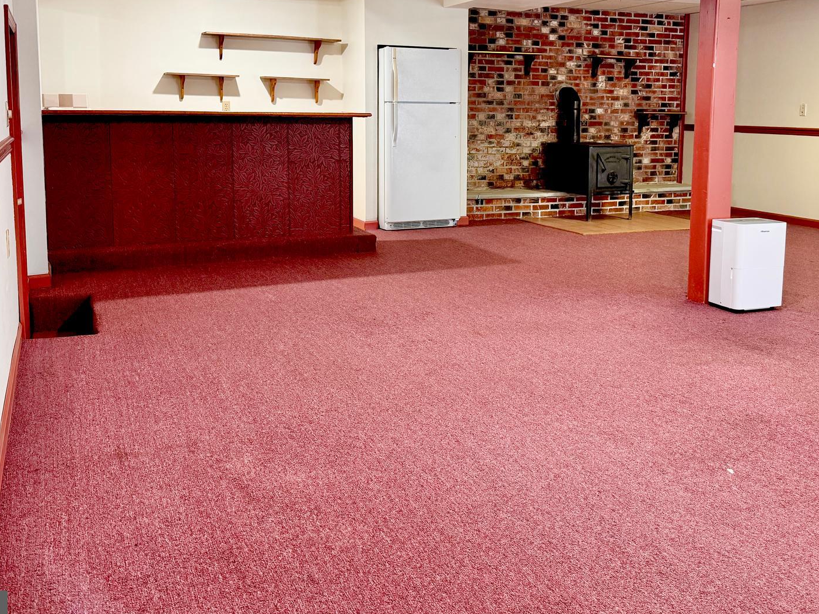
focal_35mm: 35
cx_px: 459
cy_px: 191
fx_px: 828
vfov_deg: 40.1
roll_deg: -0.1
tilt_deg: -6.7
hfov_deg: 52.5
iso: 250
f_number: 1.78
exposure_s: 1/60
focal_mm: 6.76
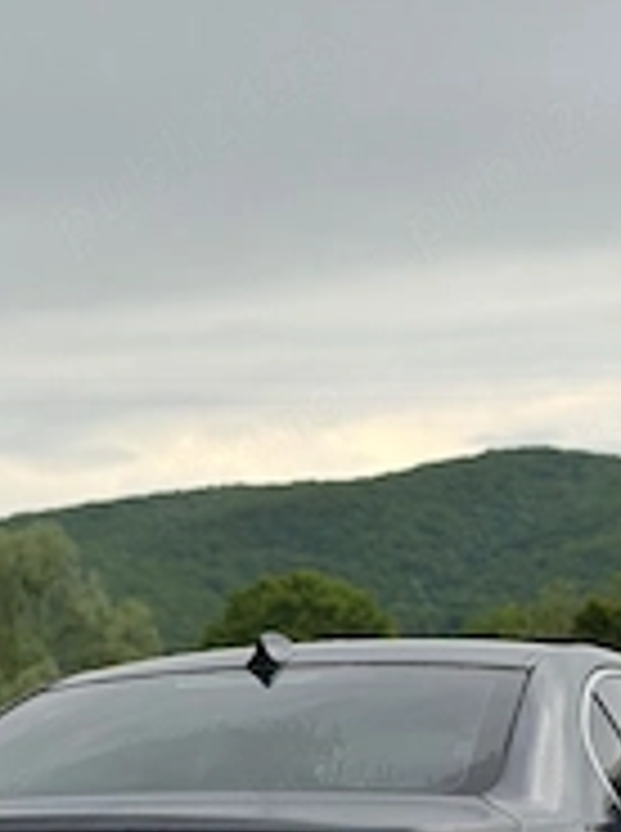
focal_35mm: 104
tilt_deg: -1.6
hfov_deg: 14.2
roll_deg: +3.1
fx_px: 2496
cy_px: 895
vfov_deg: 18.3
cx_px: 288
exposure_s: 1/657
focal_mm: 6.76
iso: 64
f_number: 1.78
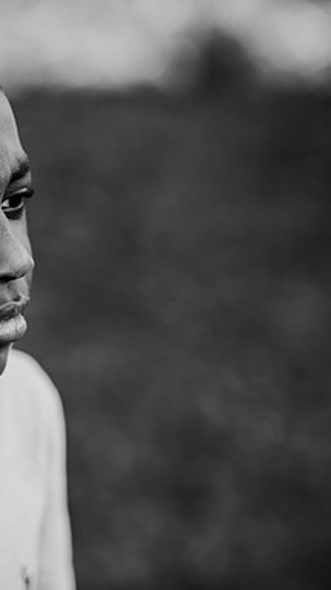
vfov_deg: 15.9
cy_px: 293
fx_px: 2110
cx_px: -88
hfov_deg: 8.8
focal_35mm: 135
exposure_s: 1/400
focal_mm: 85
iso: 100
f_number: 2.2
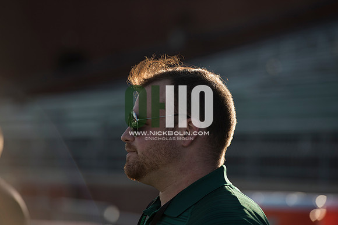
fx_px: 1878
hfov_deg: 10.3
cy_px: 112
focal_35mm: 200
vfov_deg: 6.9
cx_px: 169
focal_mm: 200
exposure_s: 1/1600
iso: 320
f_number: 5
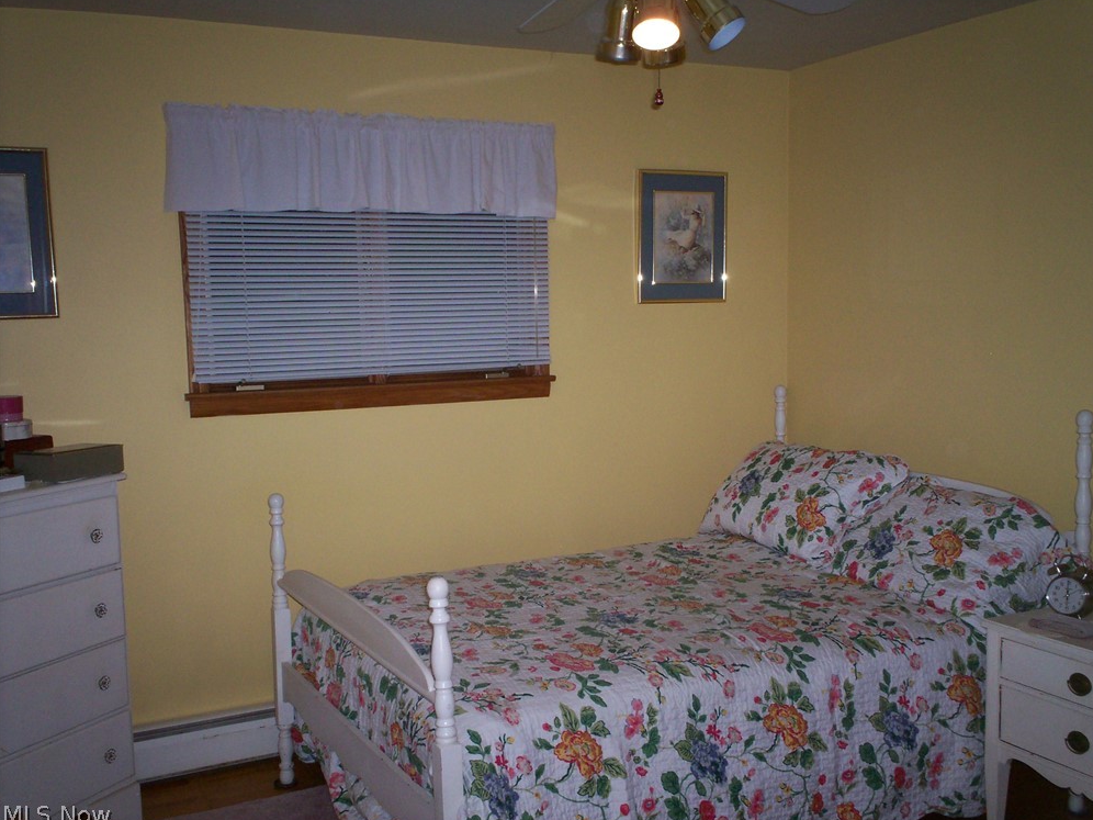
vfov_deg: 38.7
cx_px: 559
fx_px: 1168
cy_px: 412
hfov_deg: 50.1
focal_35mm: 37
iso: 140
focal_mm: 6
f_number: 4.5
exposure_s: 1/60
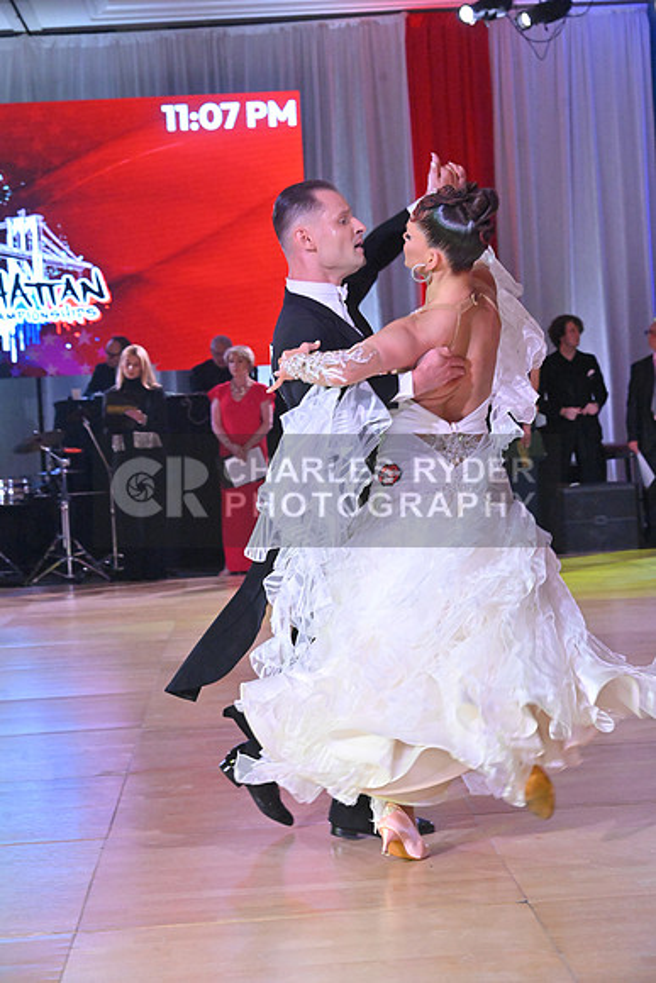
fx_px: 1912
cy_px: 492
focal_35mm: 70
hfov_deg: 19.5
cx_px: 328
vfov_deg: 28.8
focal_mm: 70
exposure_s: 1/400
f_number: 8
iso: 6400
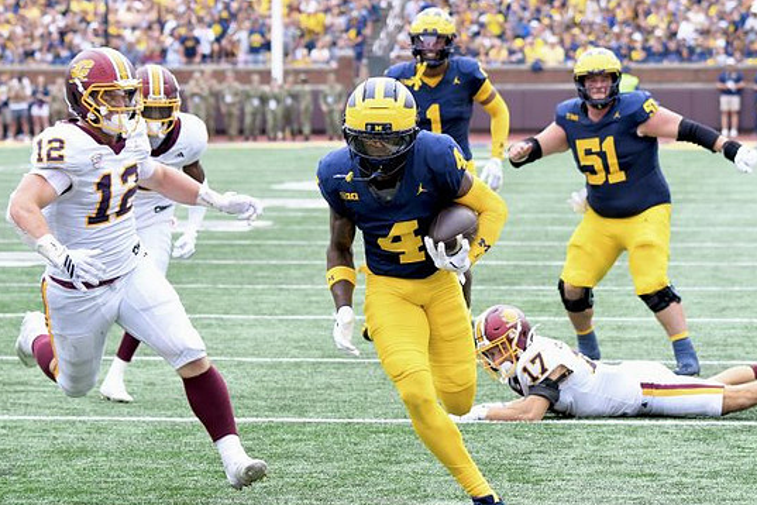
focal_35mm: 218
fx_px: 4584
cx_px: 358
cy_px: 269
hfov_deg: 9.4
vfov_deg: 6.3
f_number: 5
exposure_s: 1/1000
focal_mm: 135
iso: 800
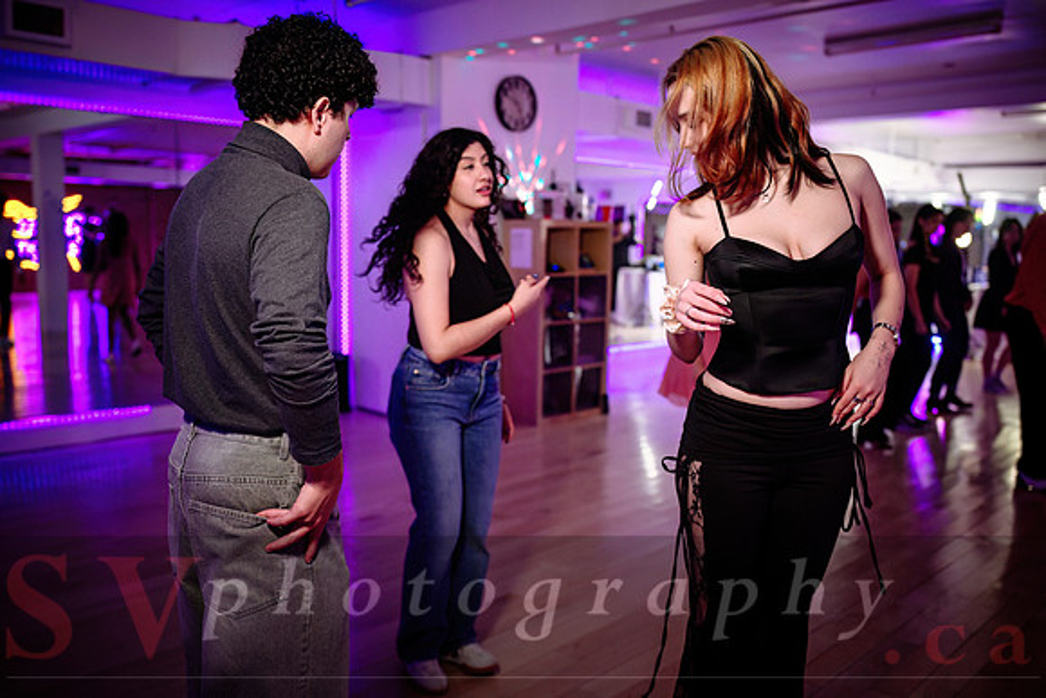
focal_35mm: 30
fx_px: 860
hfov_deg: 62.6
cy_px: 350
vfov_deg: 44.2
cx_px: 506
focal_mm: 28
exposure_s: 1/200
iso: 1600
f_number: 2
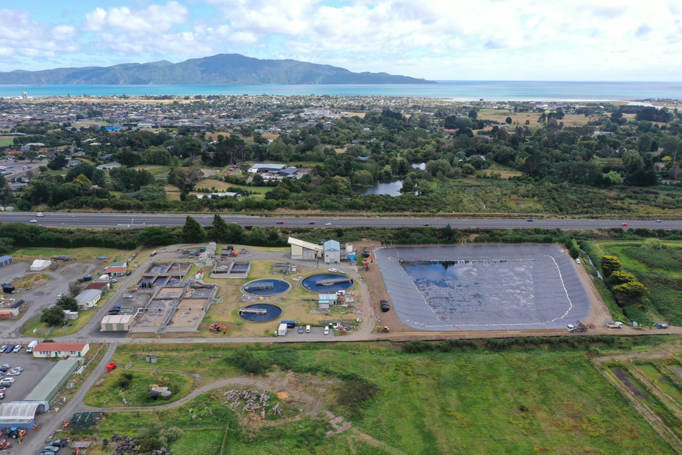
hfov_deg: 65.5
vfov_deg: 46.4
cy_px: 228
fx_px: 530
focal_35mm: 28
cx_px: 341
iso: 100
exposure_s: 1/320
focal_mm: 10.26
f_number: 5
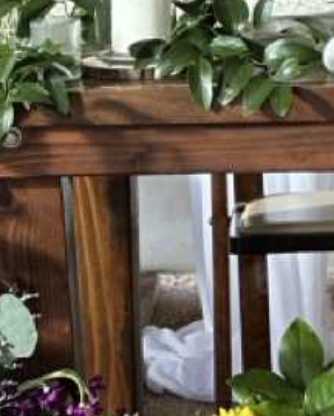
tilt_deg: -5.8
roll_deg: +1.7
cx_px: 597
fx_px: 4401
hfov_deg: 4.3
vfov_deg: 5.4
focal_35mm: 357
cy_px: -108
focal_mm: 9
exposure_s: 1/120
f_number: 2.8
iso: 80
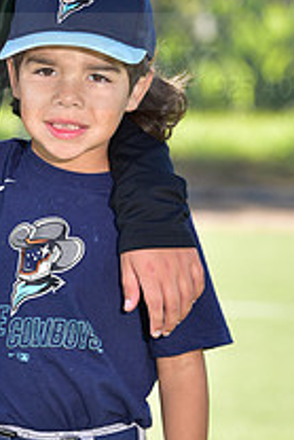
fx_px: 4610
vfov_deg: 5.5
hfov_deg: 3.6
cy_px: 42
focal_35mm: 377
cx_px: -62
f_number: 5
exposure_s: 1/160
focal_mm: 135
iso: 80
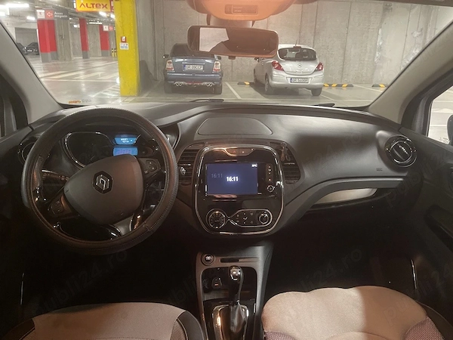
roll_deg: -1.5
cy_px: 170
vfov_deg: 54.9
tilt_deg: -19.4
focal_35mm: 25
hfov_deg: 69.4
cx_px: 226
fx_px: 327
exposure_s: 1/25
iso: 500
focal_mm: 5.1
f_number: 1.6
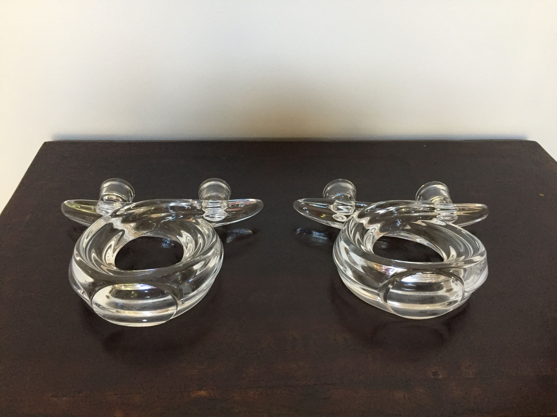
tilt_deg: -39.2
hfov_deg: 61.7
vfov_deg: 48.2
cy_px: 208
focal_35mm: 29
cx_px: 278
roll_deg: -3.3
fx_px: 467
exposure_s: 1/33
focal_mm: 4.15
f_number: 2.2
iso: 250
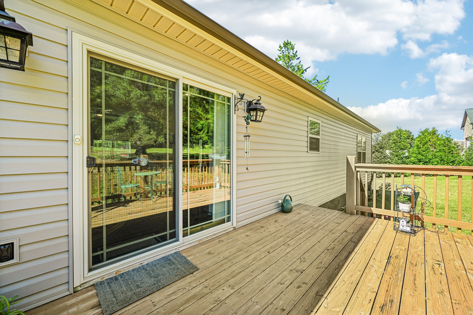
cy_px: 158
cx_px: 236
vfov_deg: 81.2
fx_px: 184
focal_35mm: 14
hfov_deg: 104.3
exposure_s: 1/60
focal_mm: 14
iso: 100
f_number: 8
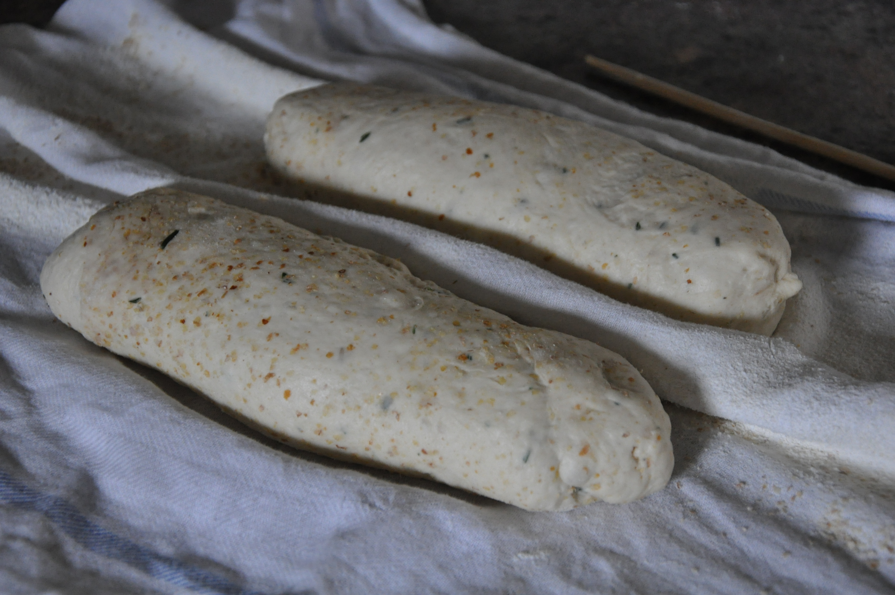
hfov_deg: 23.4
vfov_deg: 15.7
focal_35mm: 87
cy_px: 298
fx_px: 2160
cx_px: 448
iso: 1600
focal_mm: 58
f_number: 5
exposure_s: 1/40
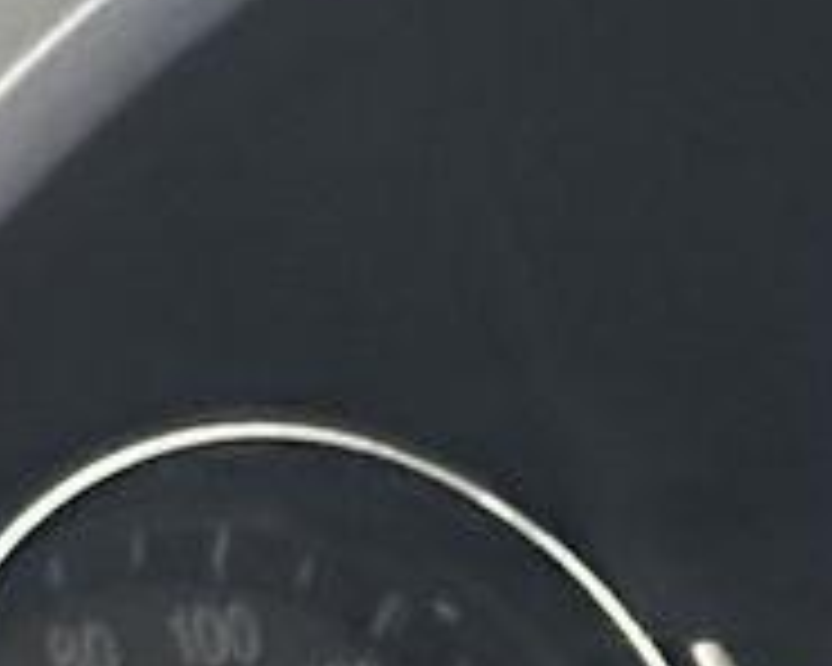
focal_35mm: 365
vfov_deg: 4.2
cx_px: 2105
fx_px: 8988
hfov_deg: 5.1
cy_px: 1566
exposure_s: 1/25
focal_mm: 6.86
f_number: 1.78
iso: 500
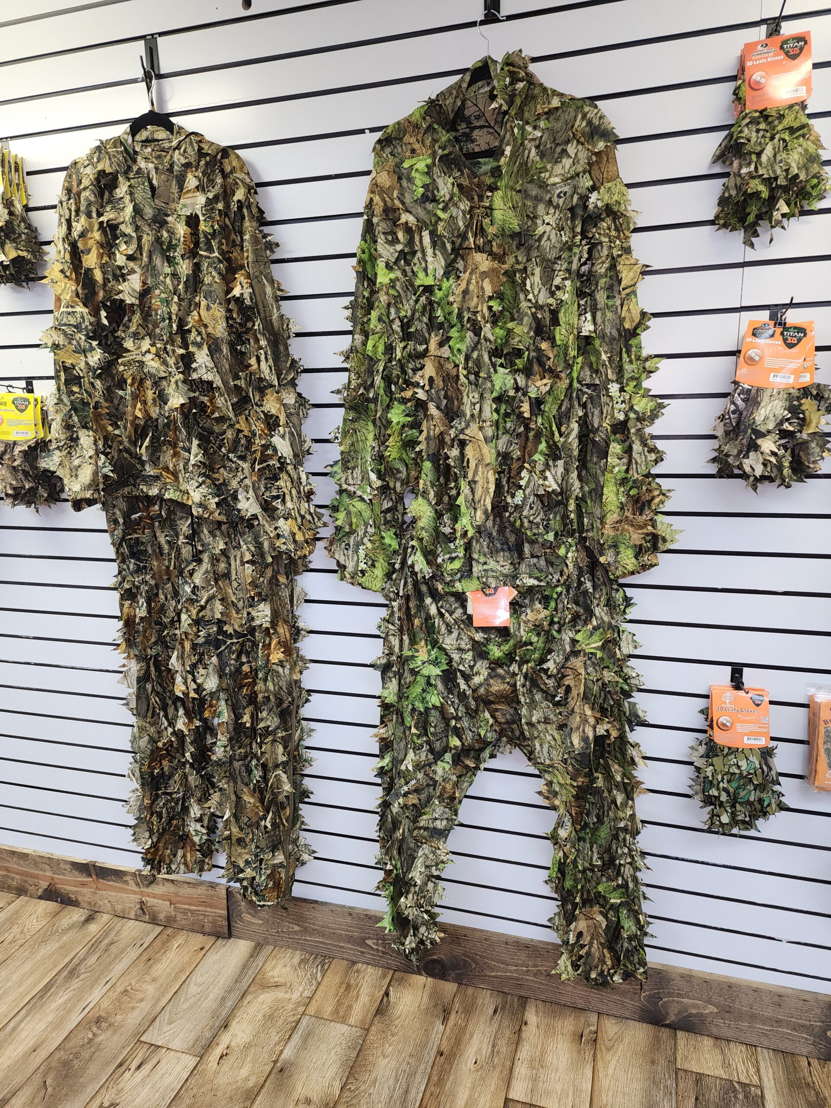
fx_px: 736
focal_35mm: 23
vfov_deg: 73.9
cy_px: 554
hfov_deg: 58.9
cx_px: 416
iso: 100
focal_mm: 6.4
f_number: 1.8
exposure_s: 1/60
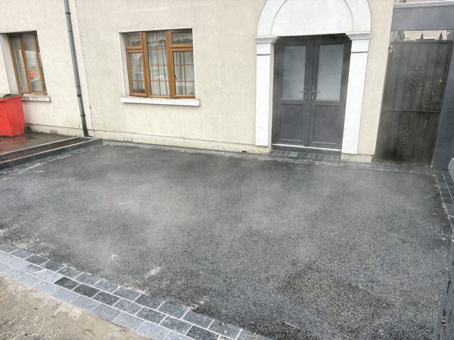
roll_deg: +1.2
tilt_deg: -17.5
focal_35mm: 26
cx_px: 227
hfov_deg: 67.3
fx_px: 341
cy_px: 170
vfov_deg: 53.1
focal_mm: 5.96
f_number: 1.6
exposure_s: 1/122
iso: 32
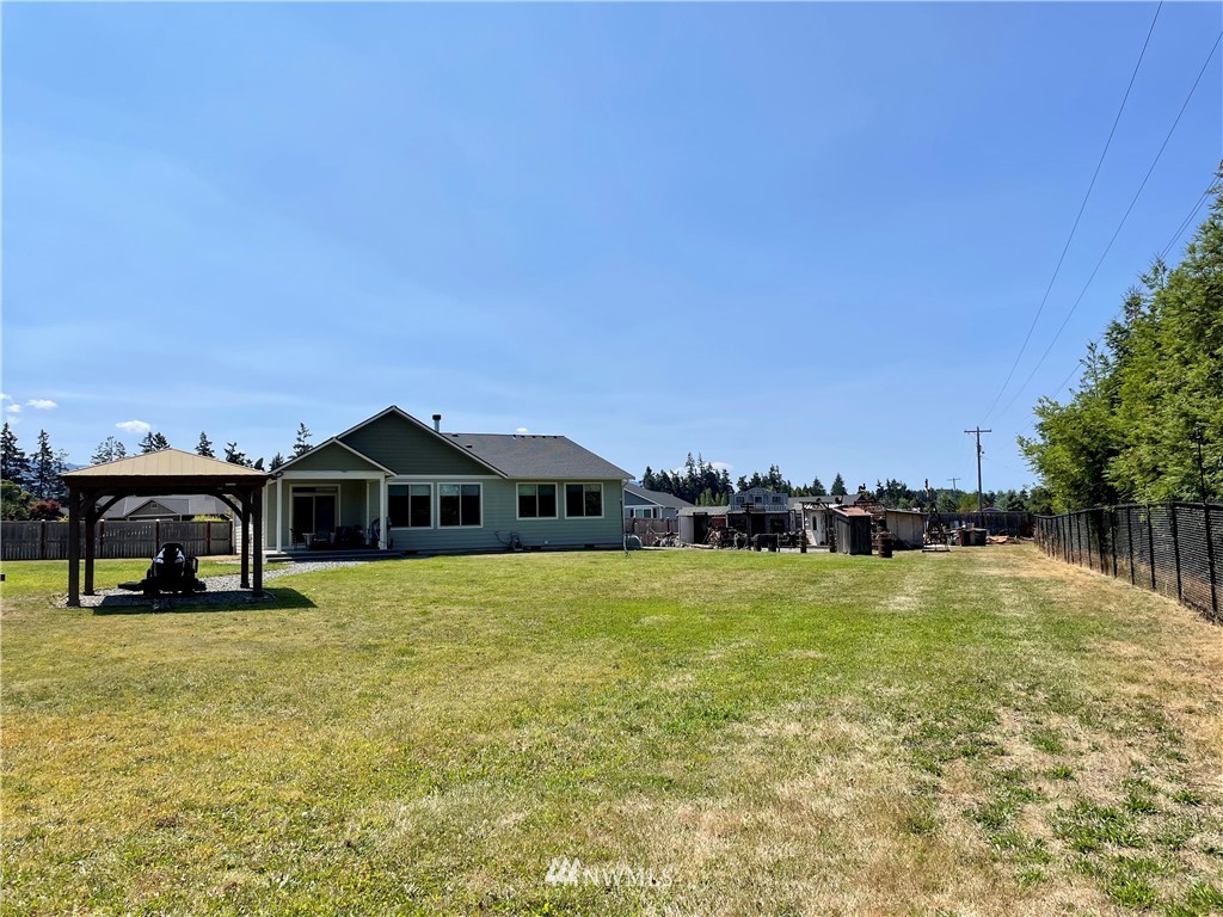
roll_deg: +1.7
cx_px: 612
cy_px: 458
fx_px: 919
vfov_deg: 53.1
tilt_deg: +5.8
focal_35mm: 26
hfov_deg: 67.3
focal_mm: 4.2
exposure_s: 1/5291
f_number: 1.6
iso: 32
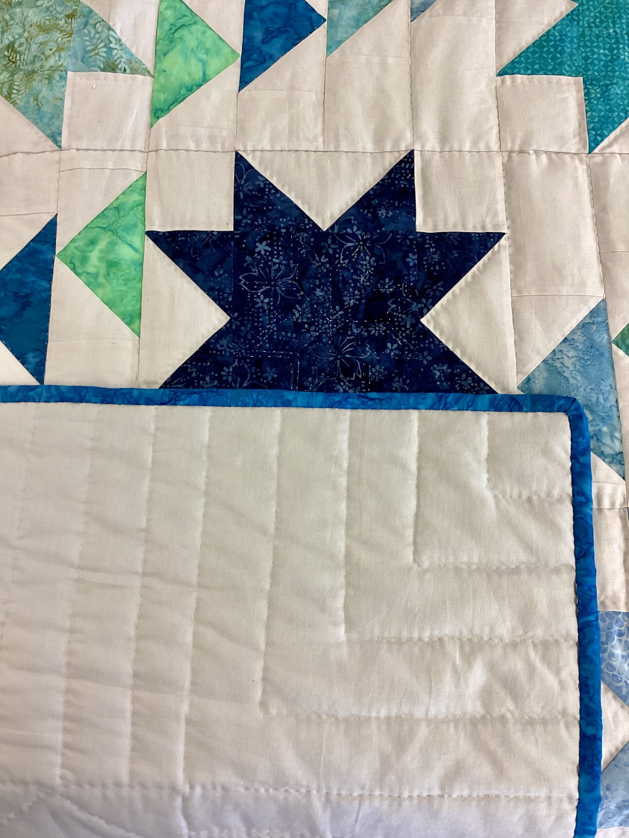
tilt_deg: -77.7
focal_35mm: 31
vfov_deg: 58.4
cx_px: 314
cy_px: 419
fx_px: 751
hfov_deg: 45.4
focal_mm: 3.3
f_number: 2.4
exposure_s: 1/50
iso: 100
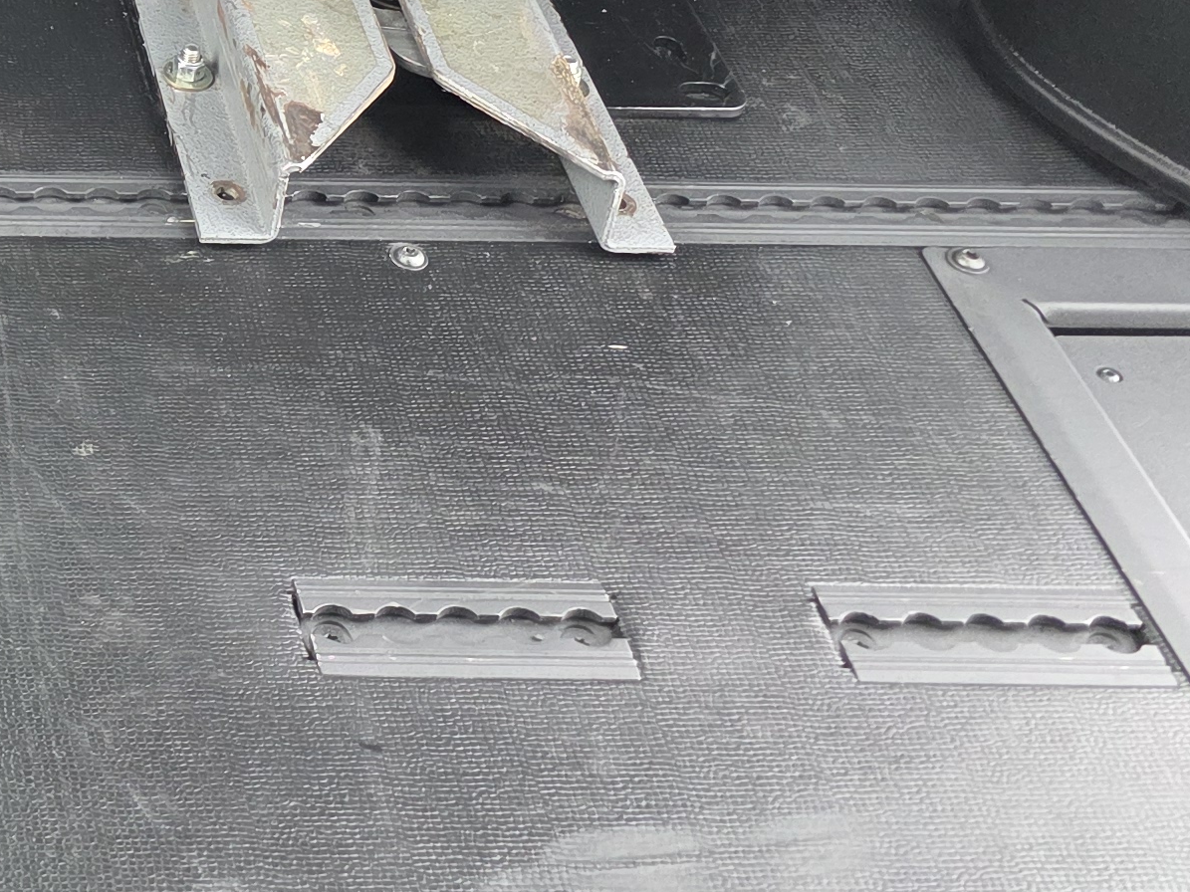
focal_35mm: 77
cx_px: -412
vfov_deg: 18.3
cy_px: -134
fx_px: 2647
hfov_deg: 22.3
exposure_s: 1/120
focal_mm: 6.3
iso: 250
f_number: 1.7
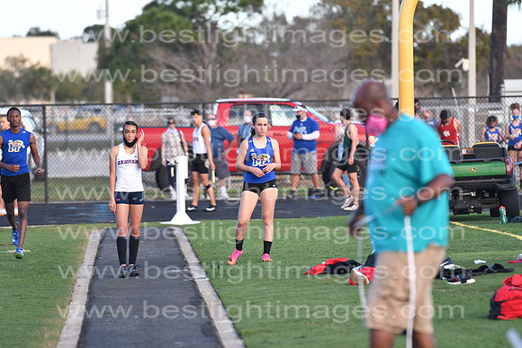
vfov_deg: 4.6
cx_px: 261
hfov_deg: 6.9
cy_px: 174
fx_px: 4351
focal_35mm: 300
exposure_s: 1/2000
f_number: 4
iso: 800
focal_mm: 200
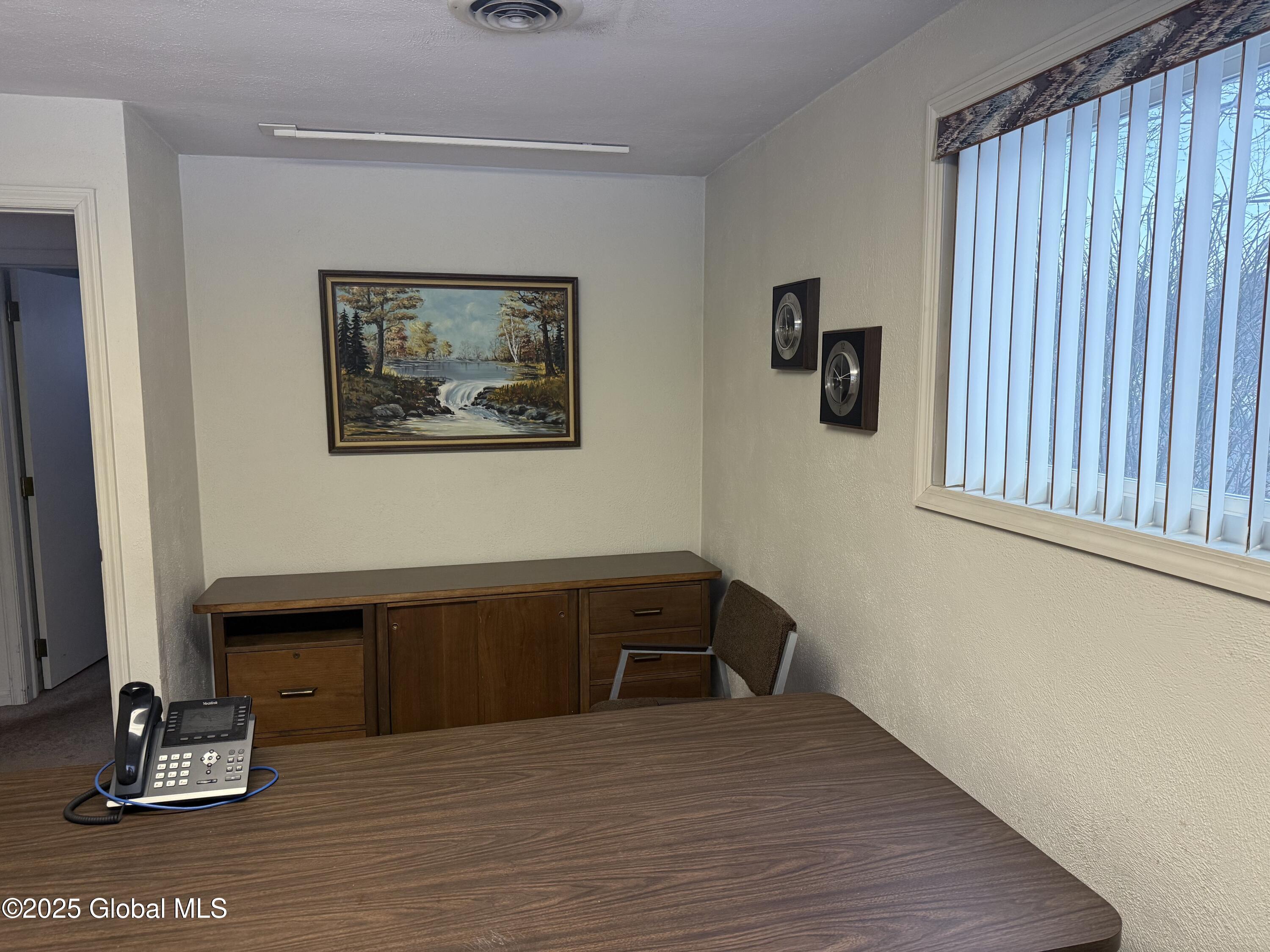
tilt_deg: -6.4
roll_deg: +0.6
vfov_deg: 56.8
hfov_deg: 71.6
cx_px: 635
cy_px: 476
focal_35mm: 24
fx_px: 881
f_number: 1.78
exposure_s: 1/60
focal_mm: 6.76
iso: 250
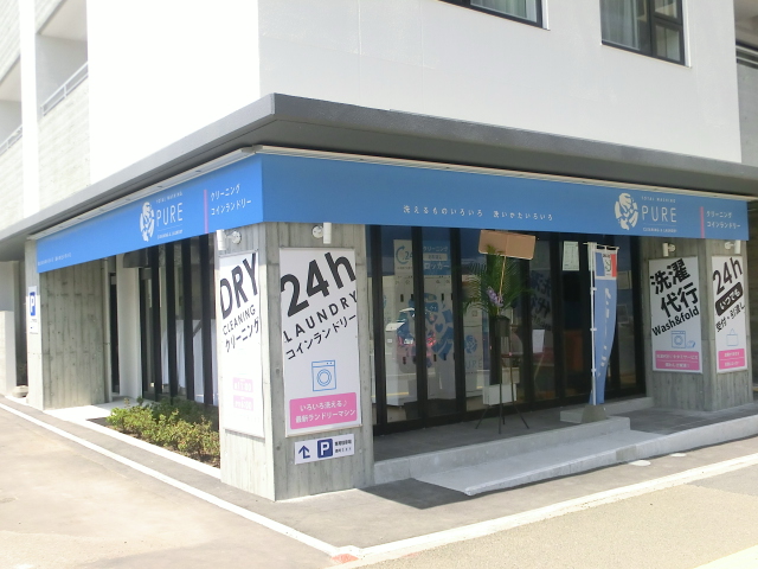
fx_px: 920
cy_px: 284
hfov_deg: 44.8
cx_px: 379
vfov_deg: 34.3
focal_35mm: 42
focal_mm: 7.38
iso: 160
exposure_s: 1/640
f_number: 4
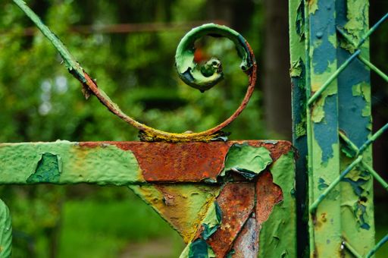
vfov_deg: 16.5
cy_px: 129
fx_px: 888
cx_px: 194
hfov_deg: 24.6
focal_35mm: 82
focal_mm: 55
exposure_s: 1/125
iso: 100
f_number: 5.6
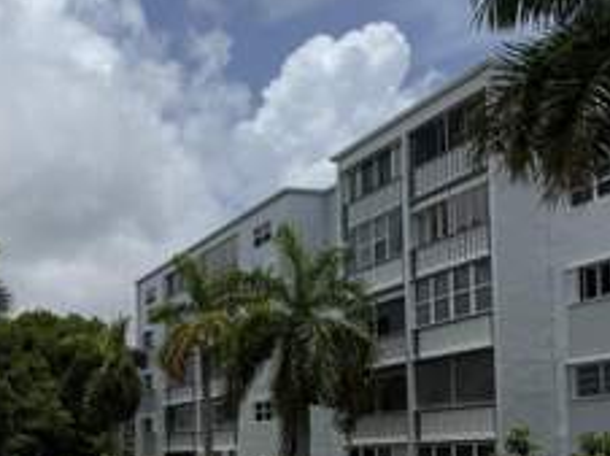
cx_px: -32
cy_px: 376
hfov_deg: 33.5
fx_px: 898
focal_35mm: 51
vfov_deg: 27.8
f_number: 1.78
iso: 80
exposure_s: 1/11905
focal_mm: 6.76
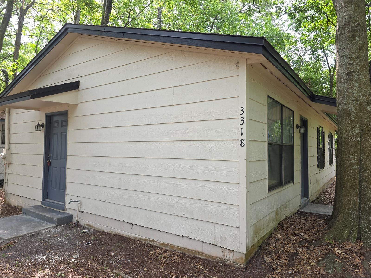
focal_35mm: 23
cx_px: 186
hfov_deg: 73.9
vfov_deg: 58.9
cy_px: 139
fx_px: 247
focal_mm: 6.3
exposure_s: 1/120
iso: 16
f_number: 1.7
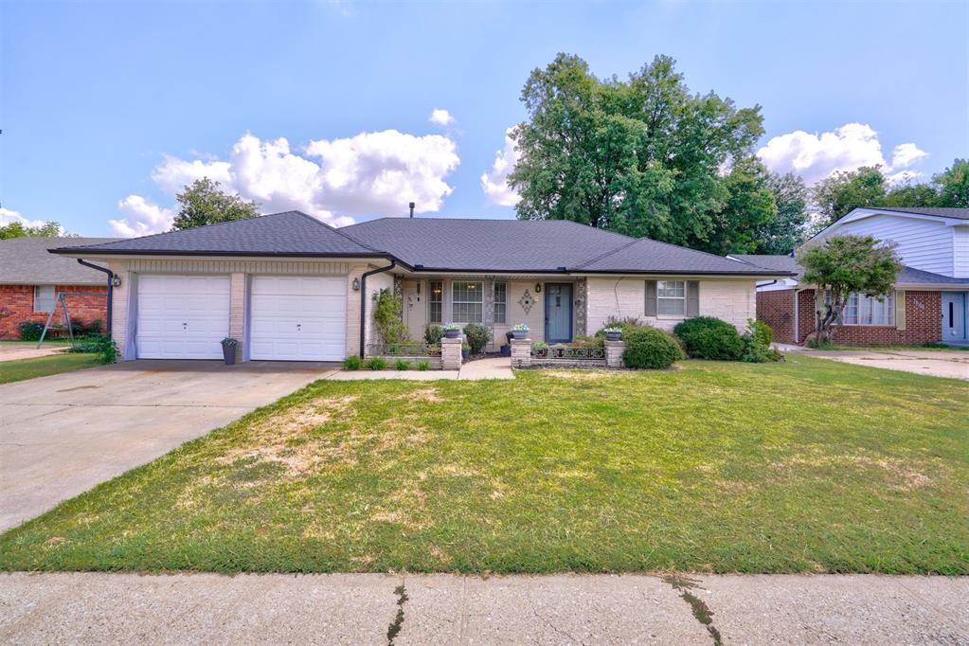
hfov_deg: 96.7
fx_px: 431
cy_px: 323
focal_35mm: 16
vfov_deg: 73.7
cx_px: 484
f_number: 7.1
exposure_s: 1/640
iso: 200
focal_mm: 16
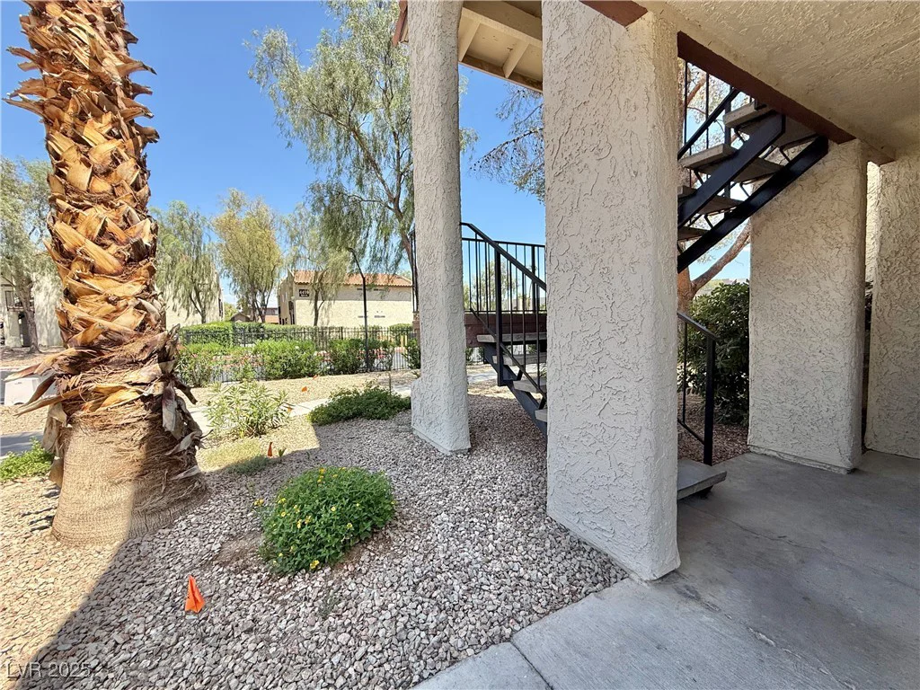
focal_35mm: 14
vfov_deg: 85.7
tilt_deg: -2.8
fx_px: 372
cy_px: 345
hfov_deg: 102.1
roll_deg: +2.2
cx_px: 460
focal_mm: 2.22
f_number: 2.2
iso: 50
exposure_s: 1/876
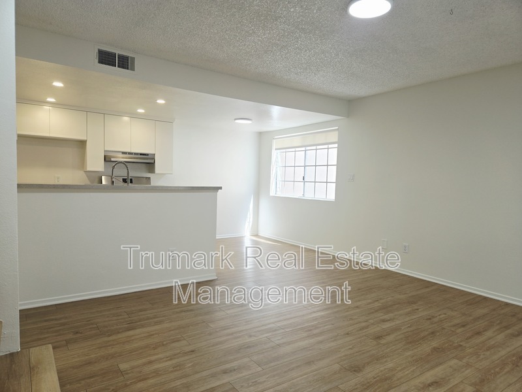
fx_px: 347
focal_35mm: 23
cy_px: 196
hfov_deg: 73.9
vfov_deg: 58.9
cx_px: 261
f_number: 1.8
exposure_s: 1/120
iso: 32
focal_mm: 5.4
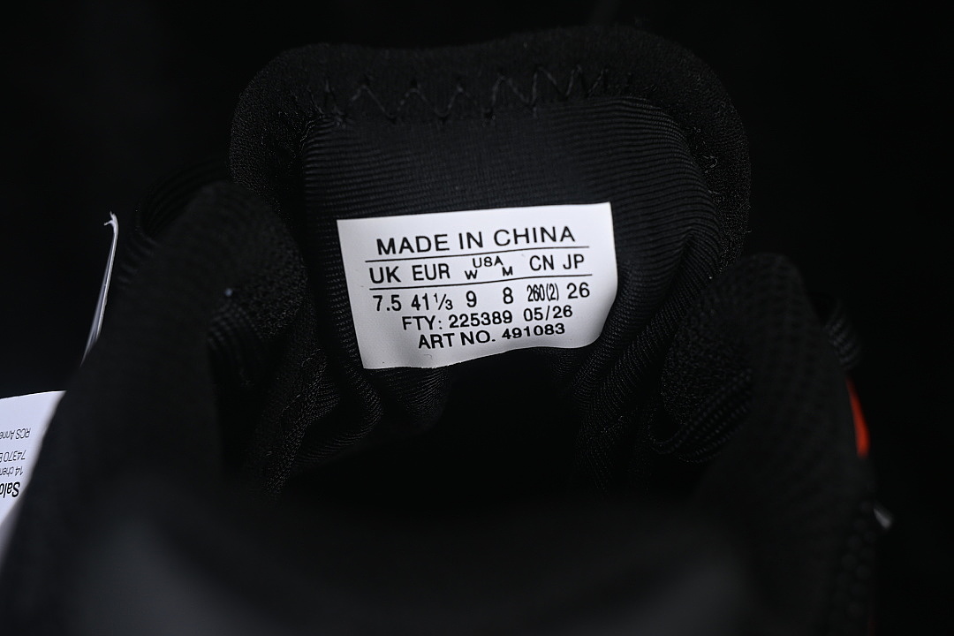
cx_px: 477
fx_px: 1987
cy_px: 318
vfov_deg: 18.2
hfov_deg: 27.0
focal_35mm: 75
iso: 160
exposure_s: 1/60
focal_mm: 50
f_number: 8
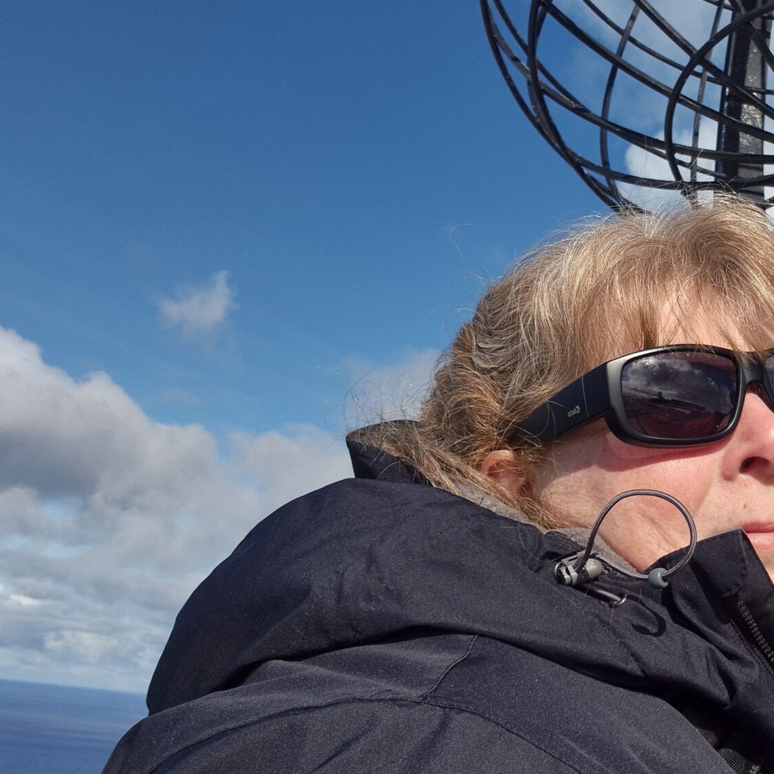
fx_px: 1265
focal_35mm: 50
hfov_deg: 31.5
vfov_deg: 33.7
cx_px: 773
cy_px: 246
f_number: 2.2
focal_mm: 3.3
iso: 25
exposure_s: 1/1688
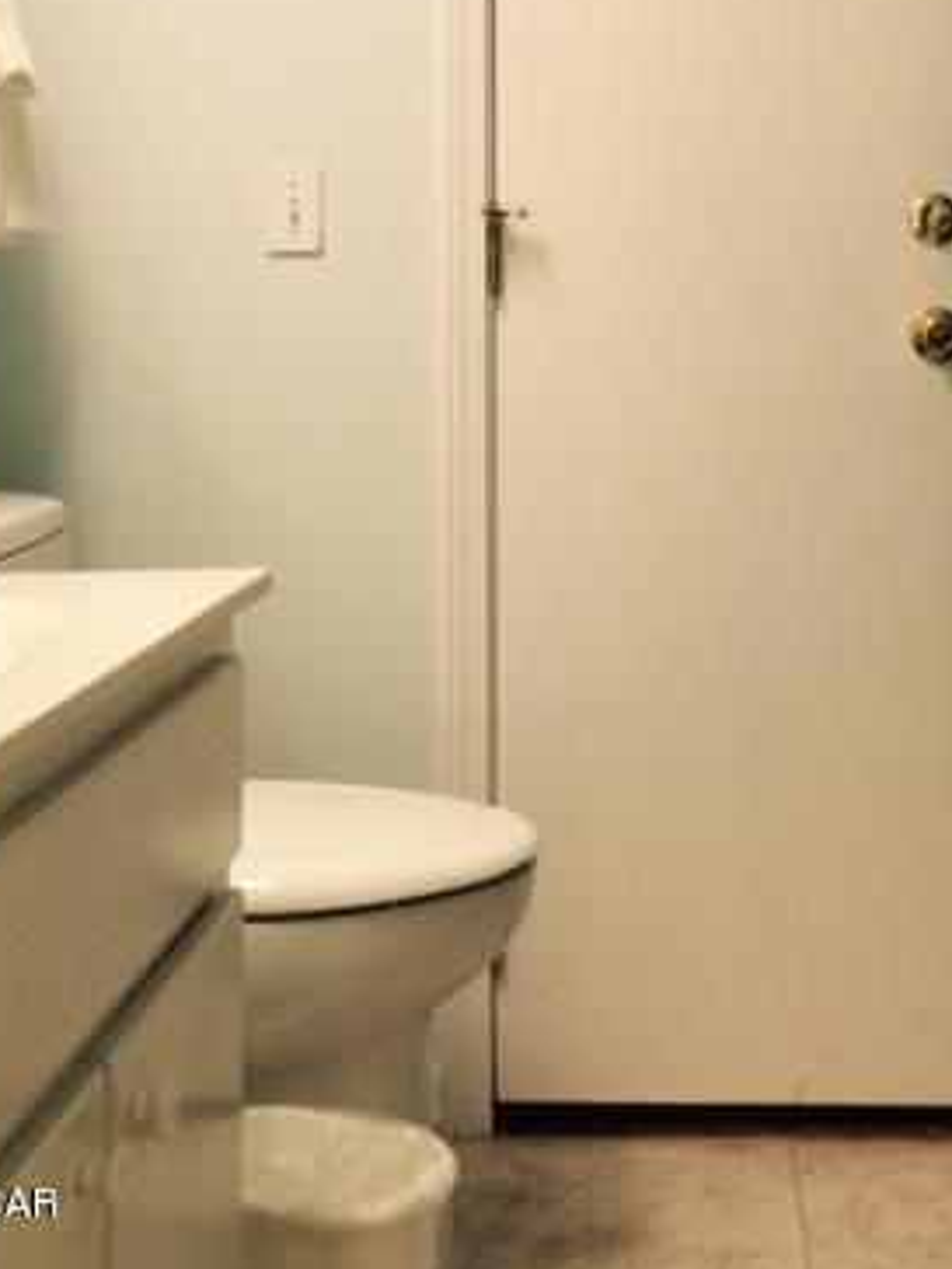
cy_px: 171
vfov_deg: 35.6
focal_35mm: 51
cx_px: 621
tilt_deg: +3.8
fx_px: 1870
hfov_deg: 28.4
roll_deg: +2.3
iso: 80
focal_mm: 4.15
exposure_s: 1/30
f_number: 2.2
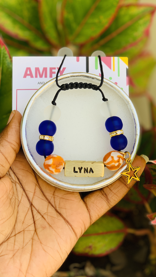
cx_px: 76
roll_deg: -1.8
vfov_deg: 36.6
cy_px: 138
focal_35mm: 57
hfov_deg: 21.1
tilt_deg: -31.7
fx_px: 419
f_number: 2.4
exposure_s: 1/122
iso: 16
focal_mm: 6
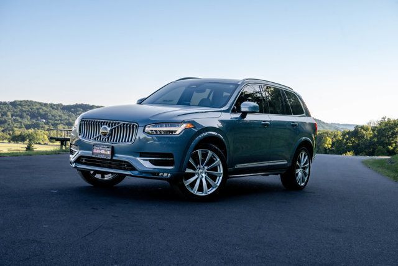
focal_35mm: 51
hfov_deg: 38.8
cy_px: 133
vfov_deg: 26.4
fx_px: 566
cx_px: 199
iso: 500
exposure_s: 1/500
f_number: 8
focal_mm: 50
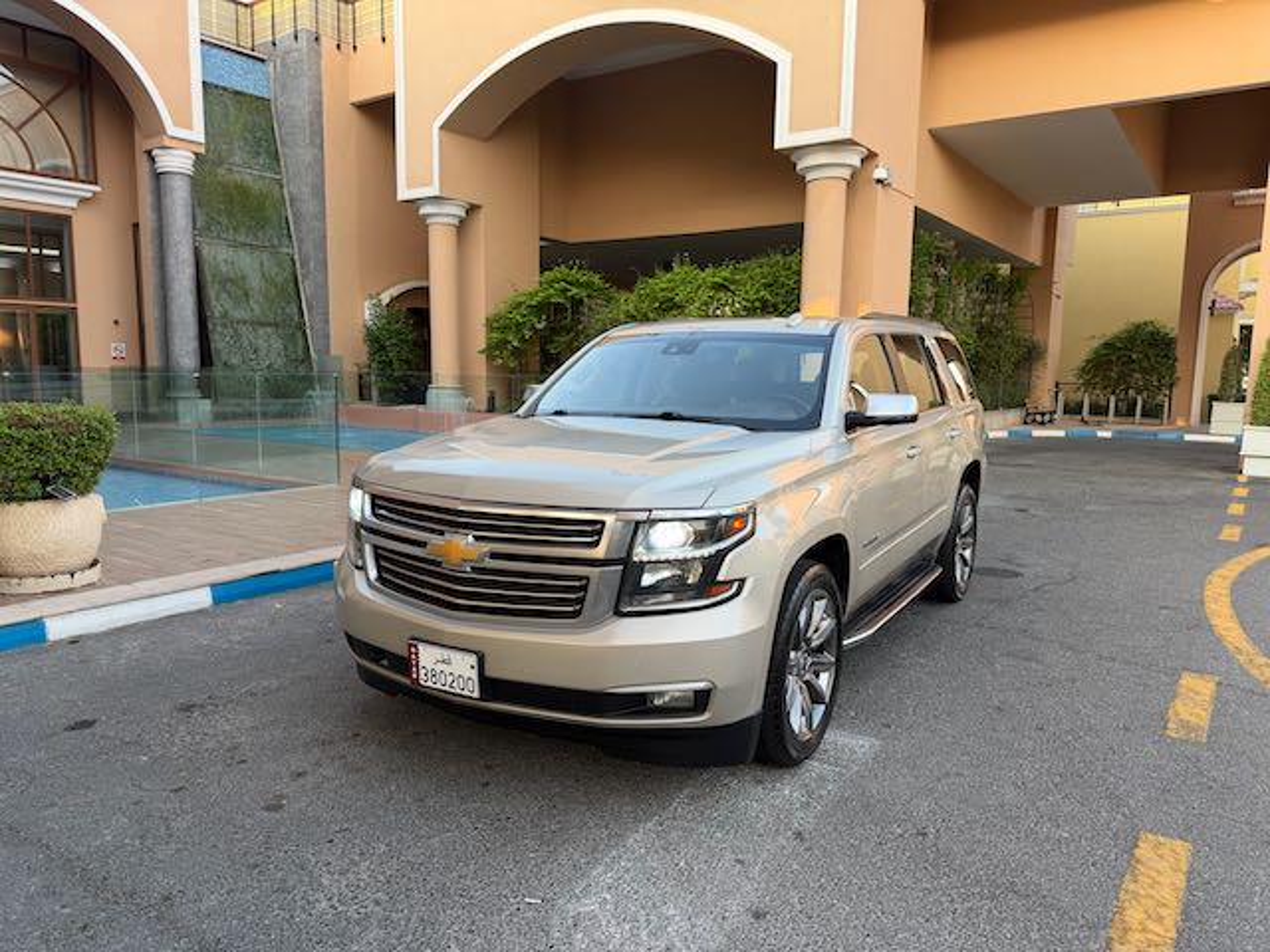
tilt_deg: -7.6
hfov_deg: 71.6
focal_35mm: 24
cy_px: 476
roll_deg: -0.7
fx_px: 881
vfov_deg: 56.8
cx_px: 635
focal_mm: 6.76
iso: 64
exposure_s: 1/206
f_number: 1.78
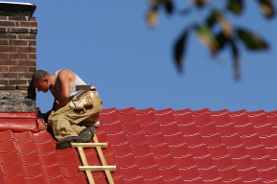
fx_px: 2713
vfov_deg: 3.9
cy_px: 98
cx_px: 86
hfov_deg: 5.8
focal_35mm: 353
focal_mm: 160
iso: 100
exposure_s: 1/500
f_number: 8
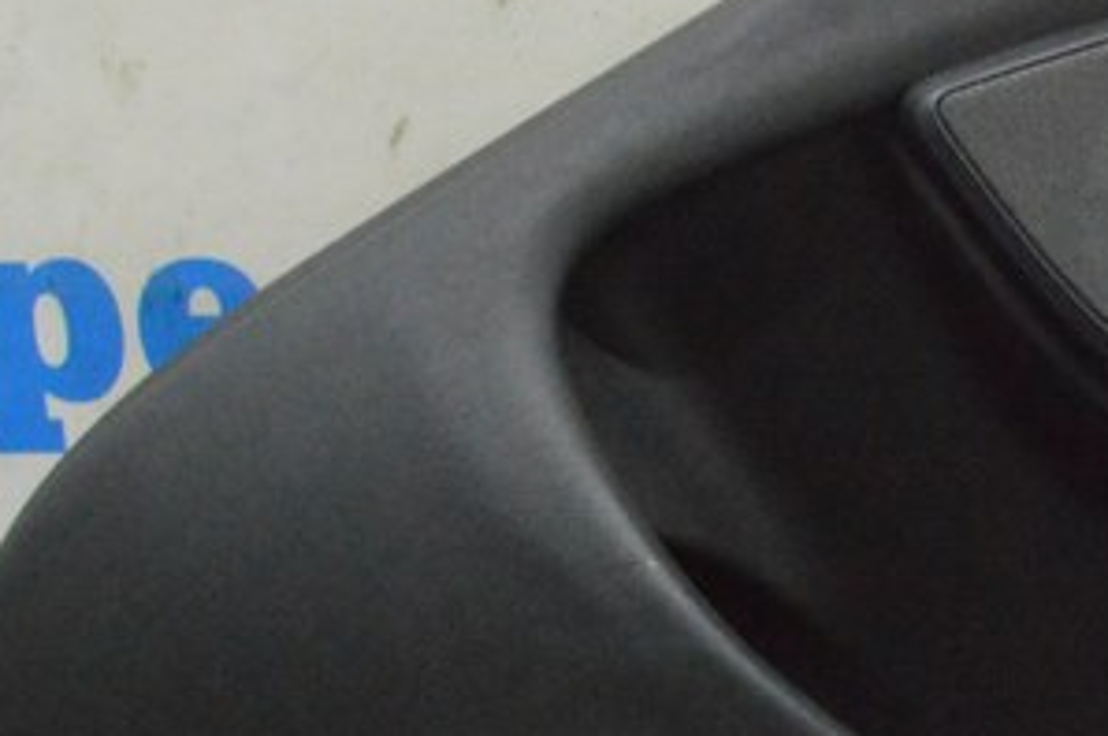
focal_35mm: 119
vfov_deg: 11.5
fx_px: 3650
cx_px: 1699
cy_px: 474
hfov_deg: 15.8
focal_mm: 23
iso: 6400
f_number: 20
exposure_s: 1/20
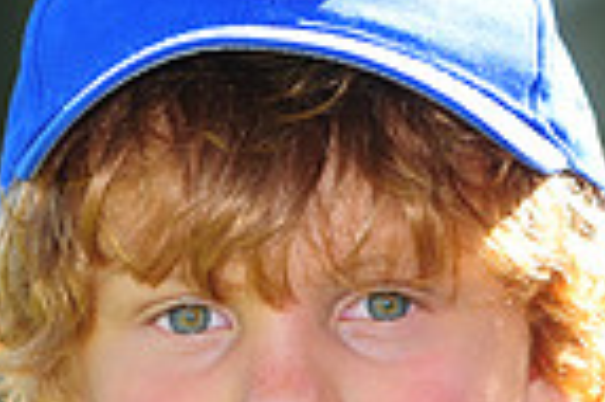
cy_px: 563
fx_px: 13630
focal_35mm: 812
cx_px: 250
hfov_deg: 2.5
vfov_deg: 1.7
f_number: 4.5
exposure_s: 1/320
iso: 200
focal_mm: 200
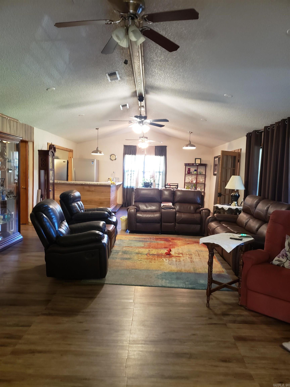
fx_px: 290
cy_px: 194
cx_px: 145
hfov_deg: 53.1
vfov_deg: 67.3
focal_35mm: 26
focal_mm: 4.3
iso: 250
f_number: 1.5
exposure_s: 1/24
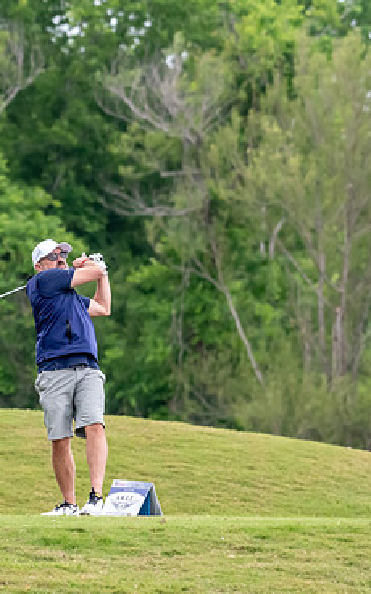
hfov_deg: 2.0
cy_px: 287
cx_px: 3
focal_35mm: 650
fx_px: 10515
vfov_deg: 3.2
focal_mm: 270
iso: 2500
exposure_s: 1/2000
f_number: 5.6
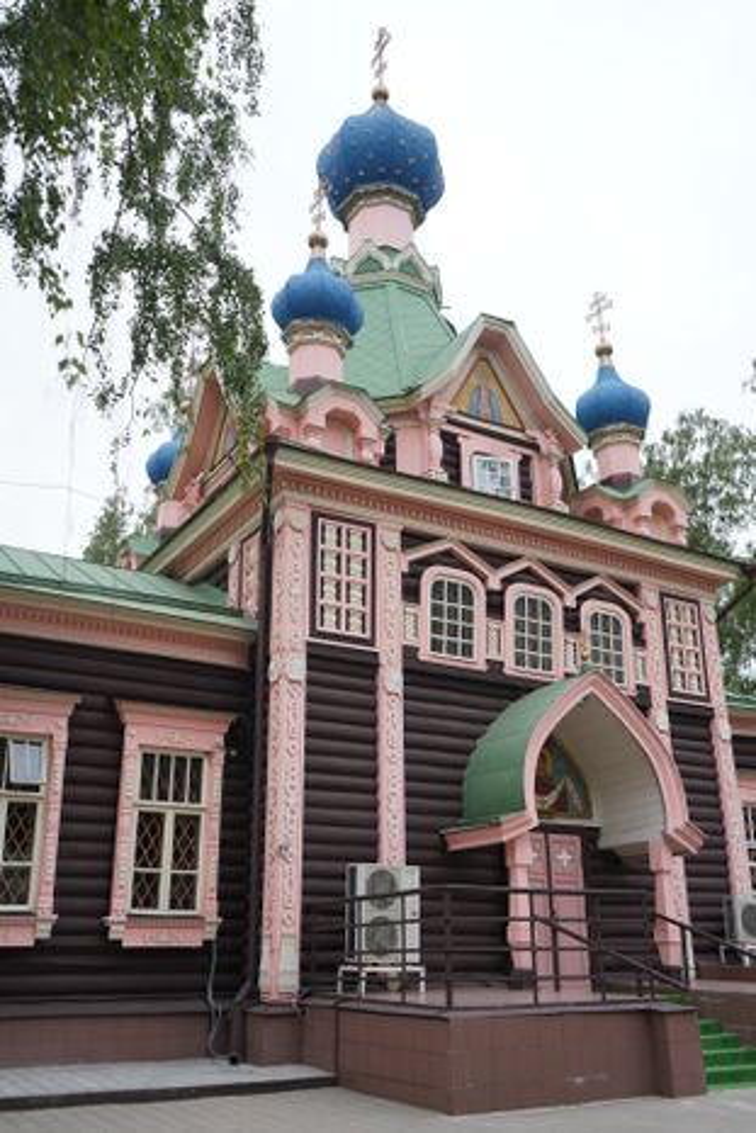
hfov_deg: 41.1
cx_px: 378
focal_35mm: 32
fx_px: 1007
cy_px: 566
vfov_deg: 58.7
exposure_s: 1/80
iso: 100
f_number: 4.5
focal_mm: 32
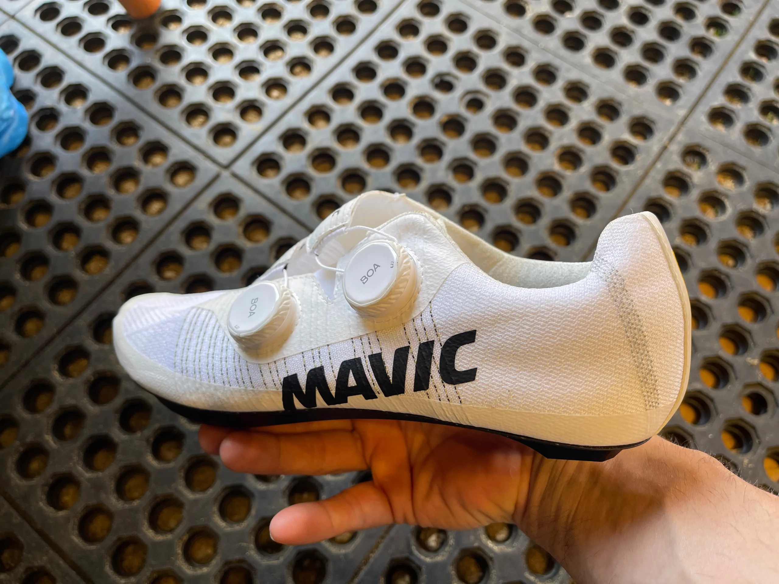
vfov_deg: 54.9
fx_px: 563
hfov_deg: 69.4
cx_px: 390
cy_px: 292
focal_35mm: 25
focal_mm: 5.1
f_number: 1.6
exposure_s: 1/121
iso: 50
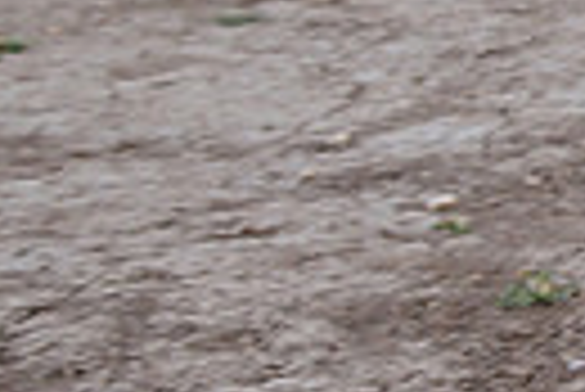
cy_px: 23
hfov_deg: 10.5
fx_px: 2896
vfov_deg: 7.7
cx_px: 1188
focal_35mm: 178
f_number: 5.6
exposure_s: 1/200
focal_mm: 40
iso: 400
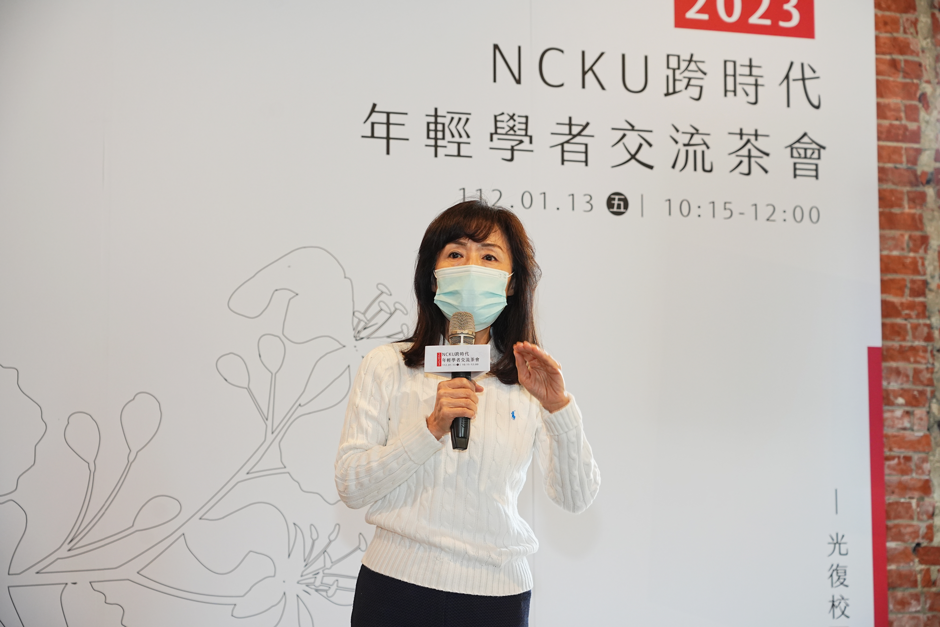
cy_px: 314
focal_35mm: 74
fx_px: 1932
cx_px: 470
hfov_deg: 27.3
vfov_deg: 18.4
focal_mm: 74
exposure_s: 1/100
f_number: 5
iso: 1250
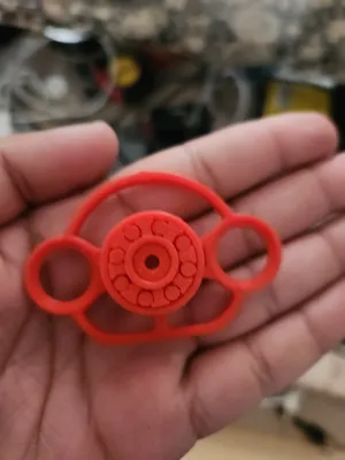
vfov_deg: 73.9
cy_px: 230
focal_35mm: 23
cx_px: 172
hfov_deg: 58.9
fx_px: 306
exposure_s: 1/24
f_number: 1.8
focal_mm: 5.4
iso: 800
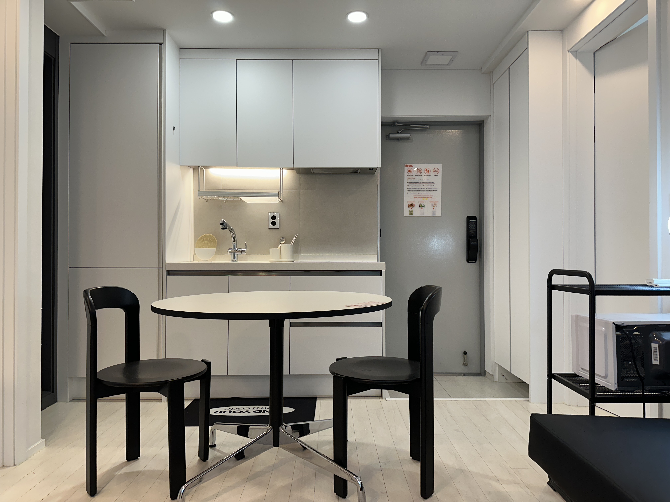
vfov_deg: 56.8
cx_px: 335
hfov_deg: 71.6
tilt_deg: +0.8
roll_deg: +0.1
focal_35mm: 24
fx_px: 465
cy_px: 251
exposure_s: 1/120
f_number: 1.78
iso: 160
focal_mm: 6.86
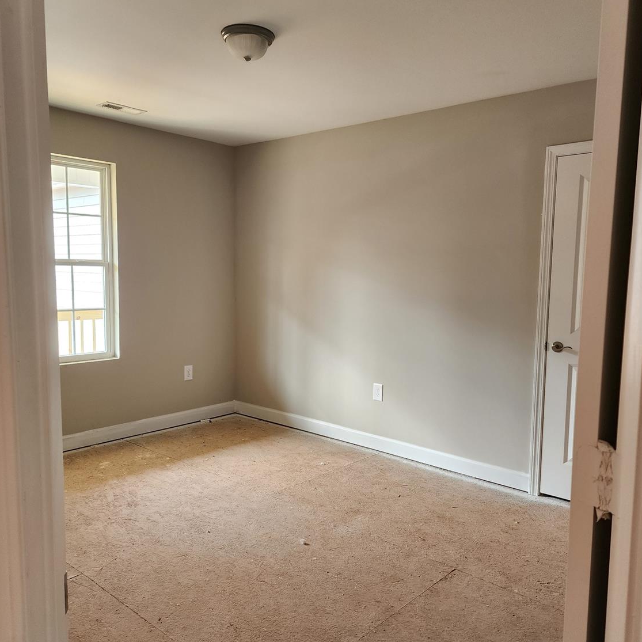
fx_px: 588
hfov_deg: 57.3
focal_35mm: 28
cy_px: 327
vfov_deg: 57.3
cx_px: 325
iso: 160
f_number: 1.8
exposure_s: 1/180
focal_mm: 6.4
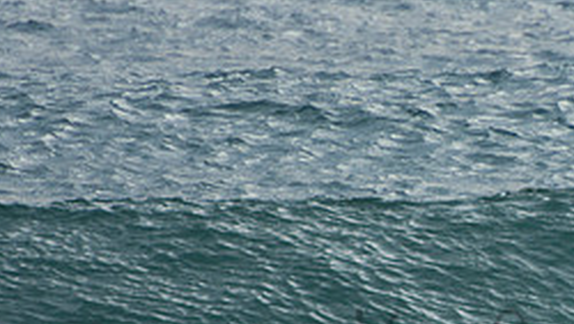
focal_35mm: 1456
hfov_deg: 1.5
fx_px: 22175
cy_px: 325
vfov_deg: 0.8
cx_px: 592
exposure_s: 1/400
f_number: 5.6
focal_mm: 400
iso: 220
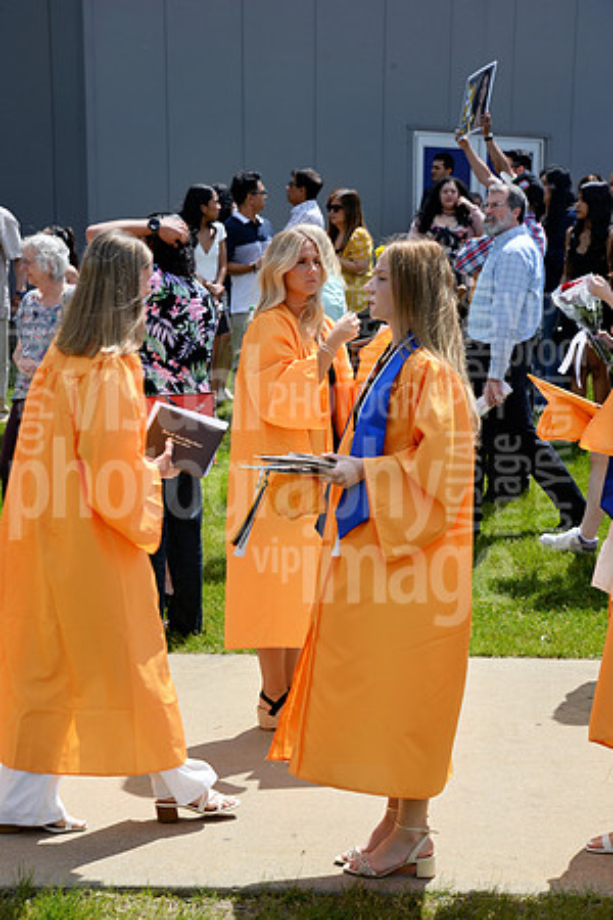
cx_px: 306
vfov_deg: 23.9
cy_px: 460
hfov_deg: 16.1
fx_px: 2171
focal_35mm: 85
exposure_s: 1/160
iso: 100
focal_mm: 85
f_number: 9
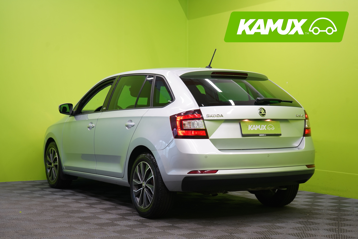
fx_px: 607
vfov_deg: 22.3
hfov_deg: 32.9
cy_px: 120
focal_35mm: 61
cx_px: 179
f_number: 5.6
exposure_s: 1/30
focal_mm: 61
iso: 400
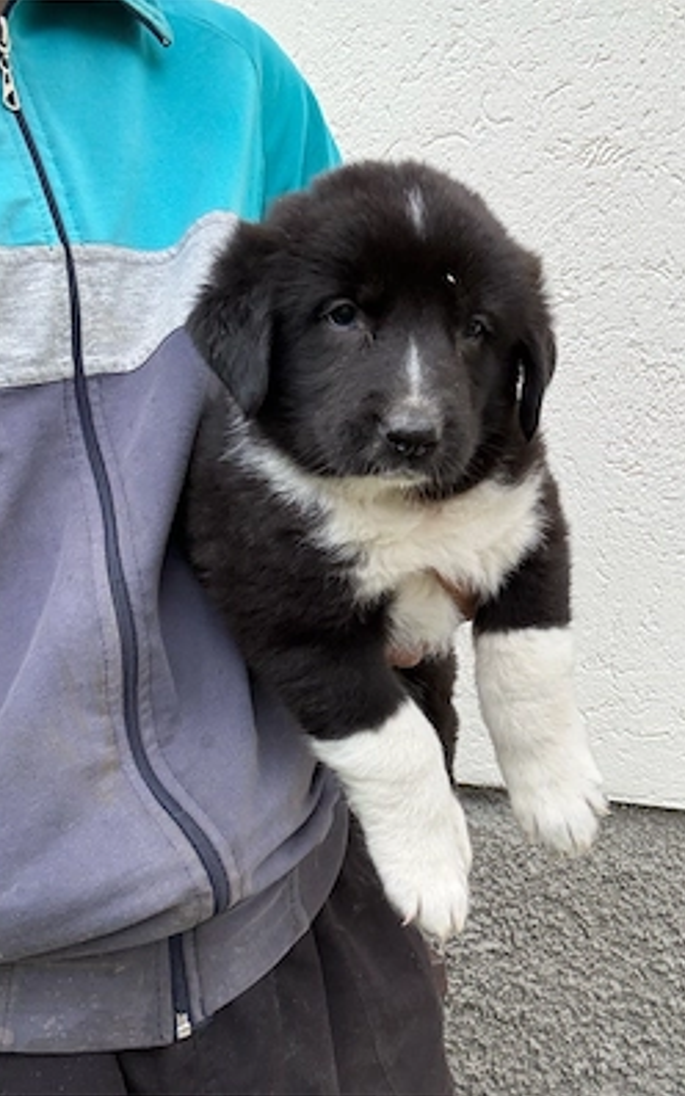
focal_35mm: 32
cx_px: 329
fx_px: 956
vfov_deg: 59.7
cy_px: 549
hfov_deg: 39.4
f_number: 1.9
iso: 80
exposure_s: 1/122
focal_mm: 2.69
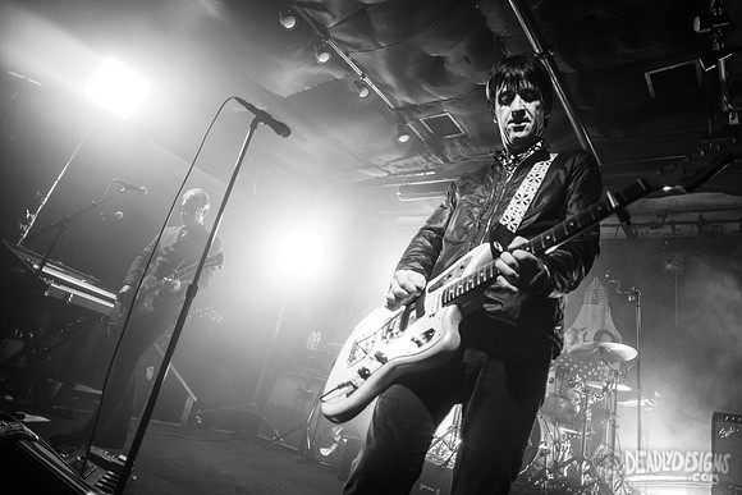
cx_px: 409
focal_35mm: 22
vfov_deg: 57.0
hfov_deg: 78.2
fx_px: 454
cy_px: 222
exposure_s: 1/800
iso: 2000
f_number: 2.8
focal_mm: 20
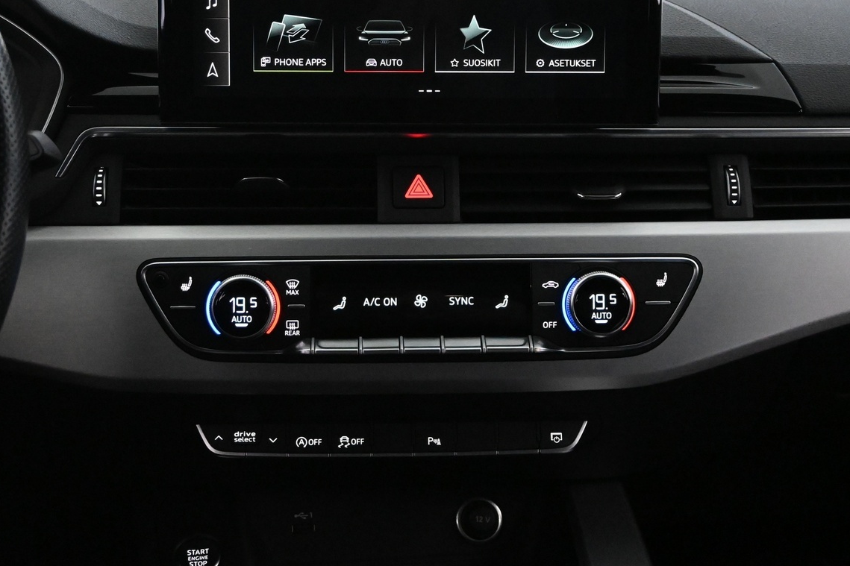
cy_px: 187
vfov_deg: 20.8
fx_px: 1536
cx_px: 405
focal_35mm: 65
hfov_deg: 30.9
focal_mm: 30.5
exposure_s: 1/50
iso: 7200
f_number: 4.8
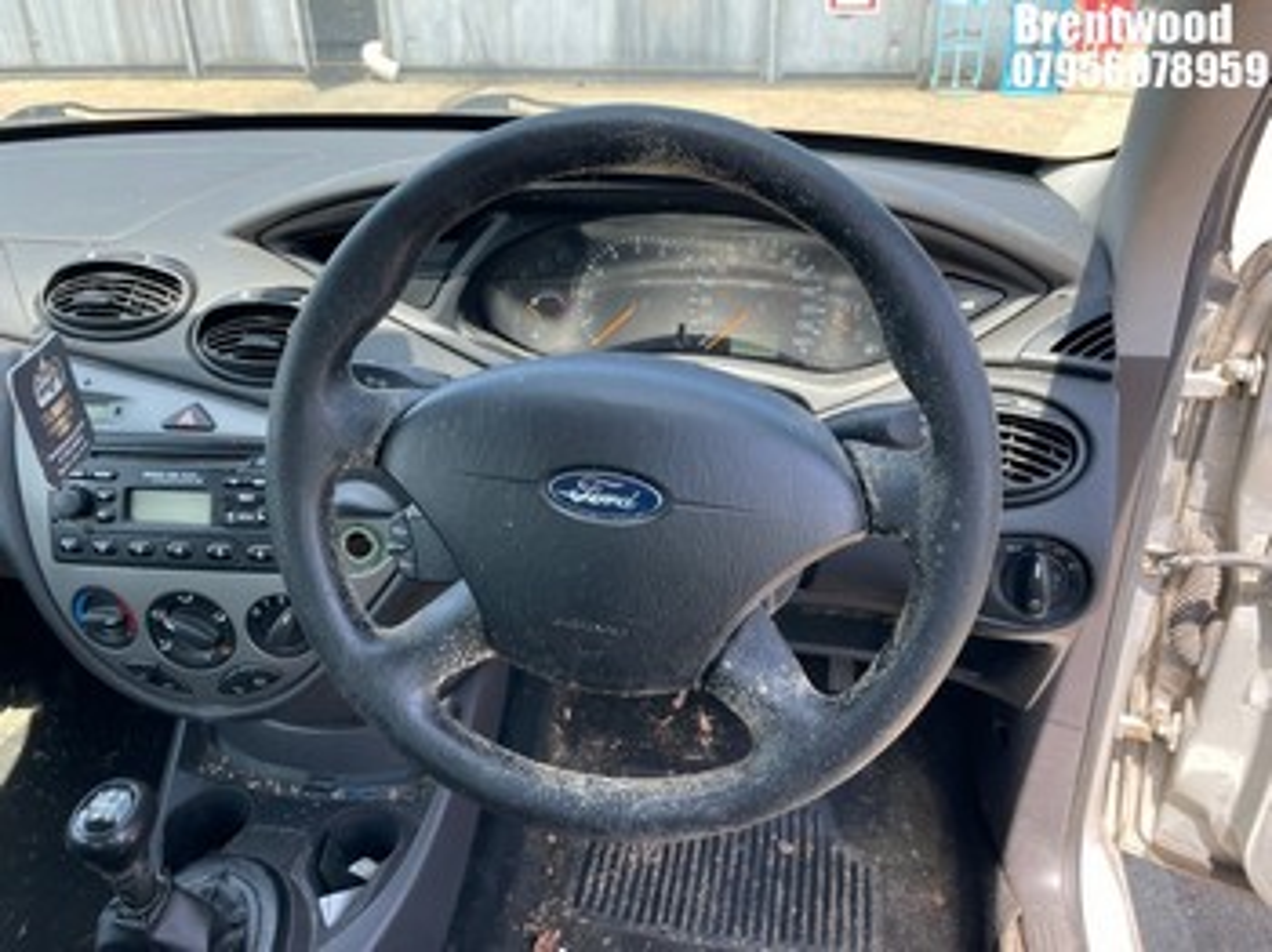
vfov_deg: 53.0
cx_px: 636
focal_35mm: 26
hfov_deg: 67.3
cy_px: 476
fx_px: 955
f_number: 1.6
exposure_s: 1/286
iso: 32
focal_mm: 4.2
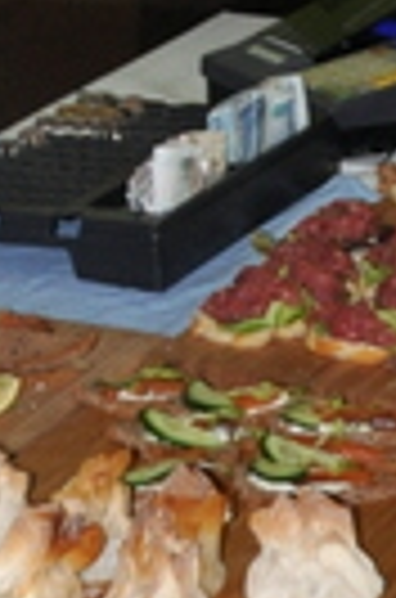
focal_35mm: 188
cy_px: -315
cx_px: -205
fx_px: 3118
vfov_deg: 10.6
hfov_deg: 7.1
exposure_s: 1/60
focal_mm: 26
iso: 800
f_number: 4
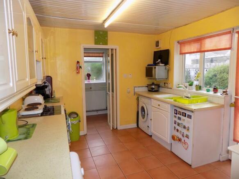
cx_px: 120
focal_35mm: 23
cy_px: 90
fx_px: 159
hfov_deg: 73.9
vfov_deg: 58.9
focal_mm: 4
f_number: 3.1
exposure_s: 1/30
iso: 80
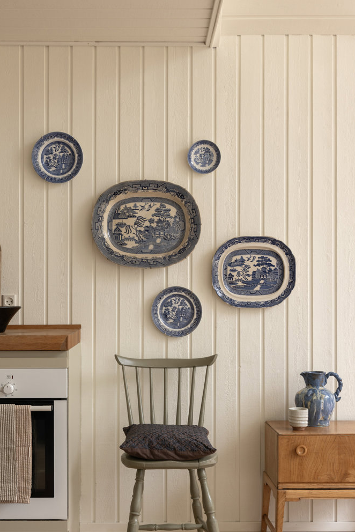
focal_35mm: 52
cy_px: 313
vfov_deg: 38.1
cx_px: 156
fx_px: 769
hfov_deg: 26.0
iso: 400
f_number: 4.5
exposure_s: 1/60
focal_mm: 43
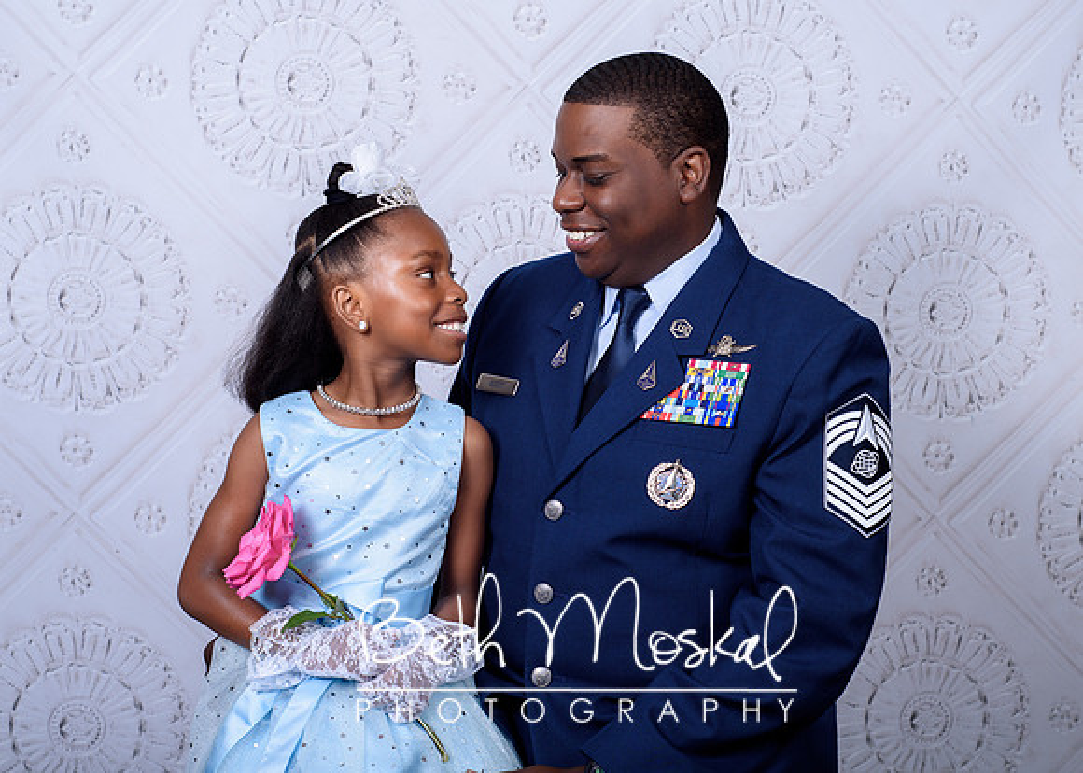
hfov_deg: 31.7
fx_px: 1903
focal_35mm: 62
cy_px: 323
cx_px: 611
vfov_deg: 22.9
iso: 100
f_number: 5.6
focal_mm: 50
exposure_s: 1/200
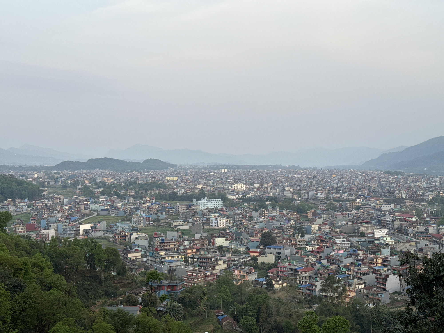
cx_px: 222
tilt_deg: -0.5
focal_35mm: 48
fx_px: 616
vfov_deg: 30.3
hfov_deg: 39.7
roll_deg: +1.2
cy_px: 166
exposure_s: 1/778
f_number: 1.78
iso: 64
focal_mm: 6.76
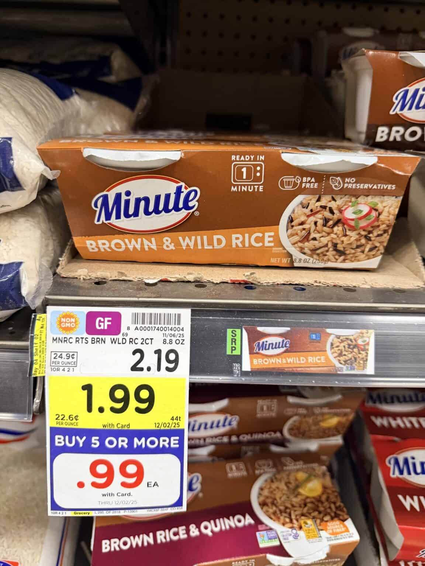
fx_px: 393
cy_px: 283
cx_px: 212
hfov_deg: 56.8
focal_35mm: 24
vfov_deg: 71.6
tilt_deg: -23.0
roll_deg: -3.0
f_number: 1.78
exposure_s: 1/60
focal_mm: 6.76
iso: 320
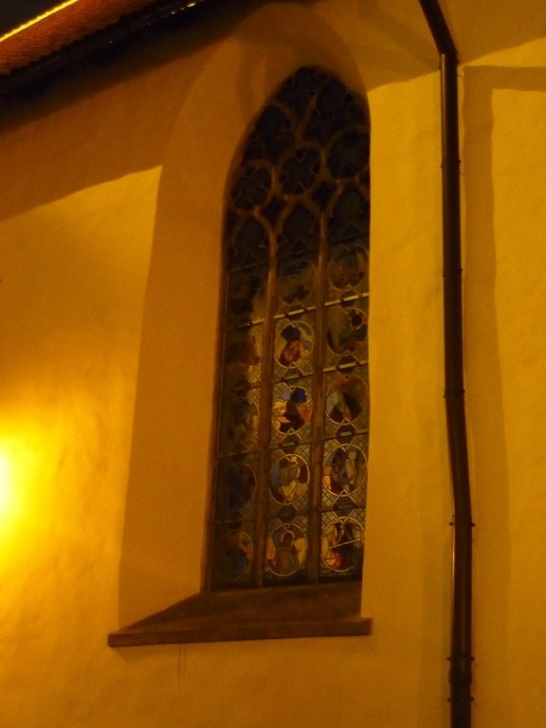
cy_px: 364
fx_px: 1031
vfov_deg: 38.9
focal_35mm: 49
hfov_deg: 29.7
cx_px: 273
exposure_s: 1/10
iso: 800
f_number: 2.9
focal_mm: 6.3
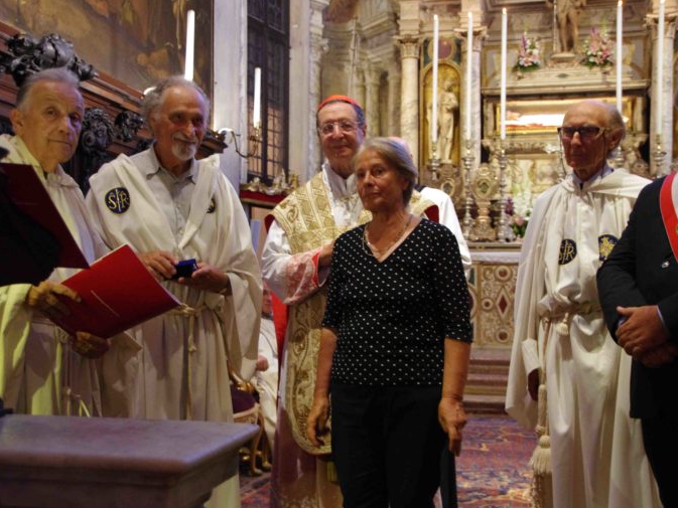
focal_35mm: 46
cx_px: 356
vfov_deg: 31.5
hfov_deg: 41.2
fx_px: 901
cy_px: 254
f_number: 4
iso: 3200
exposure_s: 1/25
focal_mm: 28
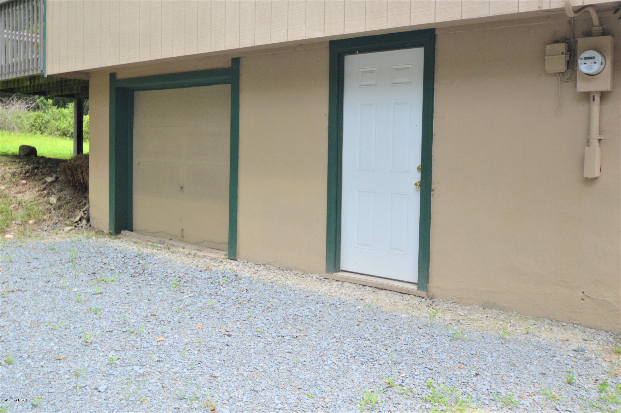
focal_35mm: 36
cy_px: 206
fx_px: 620
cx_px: 310
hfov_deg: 53.2
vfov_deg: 36.8
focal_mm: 24
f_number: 4.5
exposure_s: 1/500
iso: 900
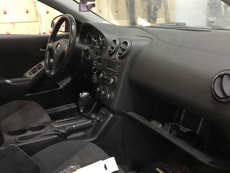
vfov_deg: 40.7
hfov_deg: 52.6
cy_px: 95
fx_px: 233
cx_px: 120
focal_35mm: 35
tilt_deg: -18.5
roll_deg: +3.0
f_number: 1.8
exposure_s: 1/6
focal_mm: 3.99
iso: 100
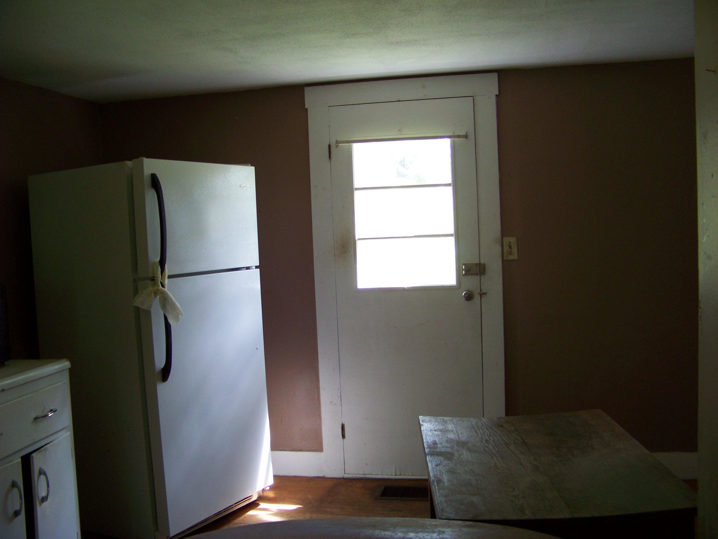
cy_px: 270
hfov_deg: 51.4
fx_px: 747
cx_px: 359
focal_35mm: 36
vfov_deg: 39.7
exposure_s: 1/30
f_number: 2.8
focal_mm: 5.85
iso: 98
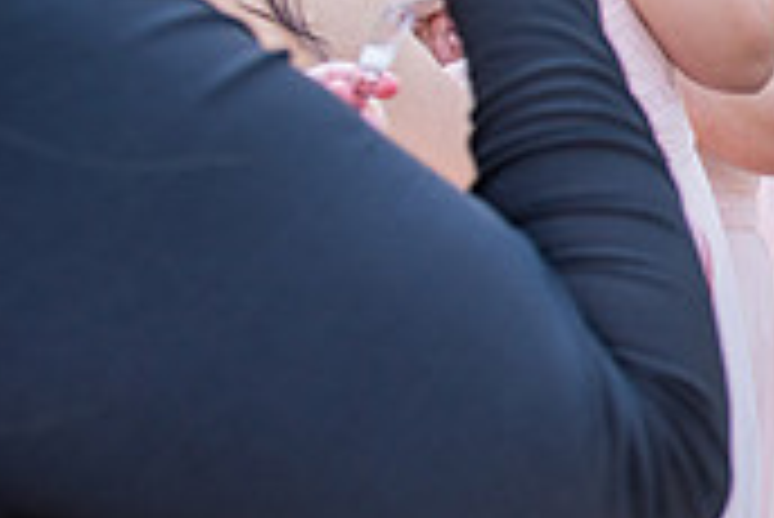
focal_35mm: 81
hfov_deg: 20.2
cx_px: 1269
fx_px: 1743
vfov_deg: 16.8
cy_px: 137
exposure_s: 1/200
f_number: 4.5
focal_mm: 24
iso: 200
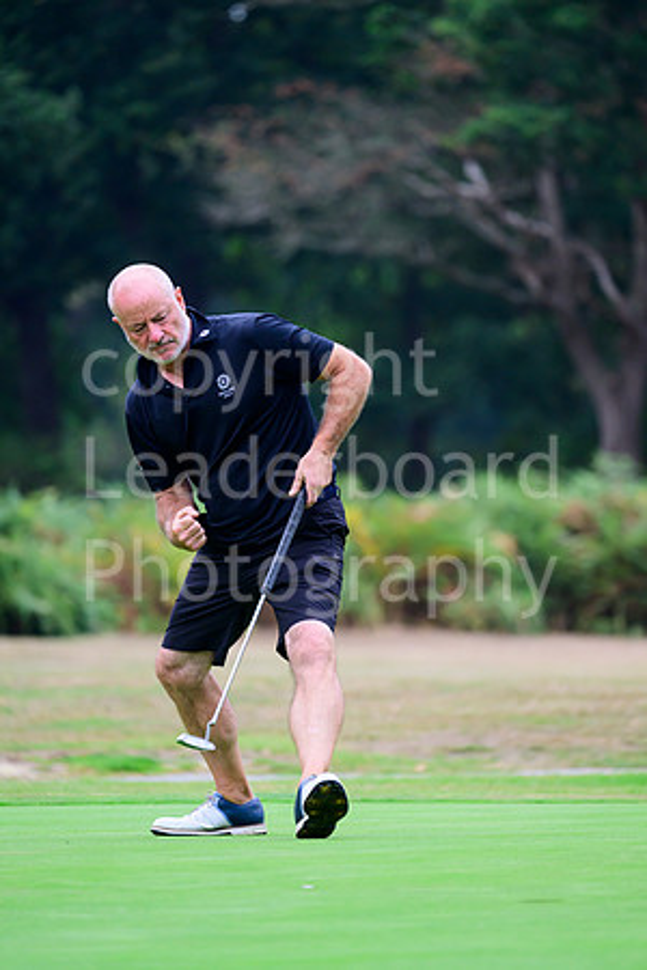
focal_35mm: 310
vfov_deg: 6.6
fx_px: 8356
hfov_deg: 4.4
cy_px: 485
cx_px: 324
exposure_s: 1/1000
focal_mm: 310
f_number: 5.3
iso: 2000
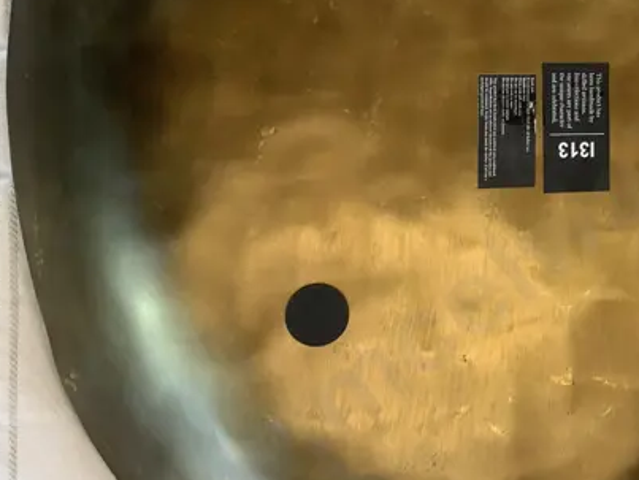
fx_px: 1219
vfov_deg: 22.1
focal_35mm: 66
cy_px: 112
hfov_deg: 26.6
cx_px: 731
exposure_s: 1/100
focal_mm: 4.25
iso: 25
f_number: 1.8
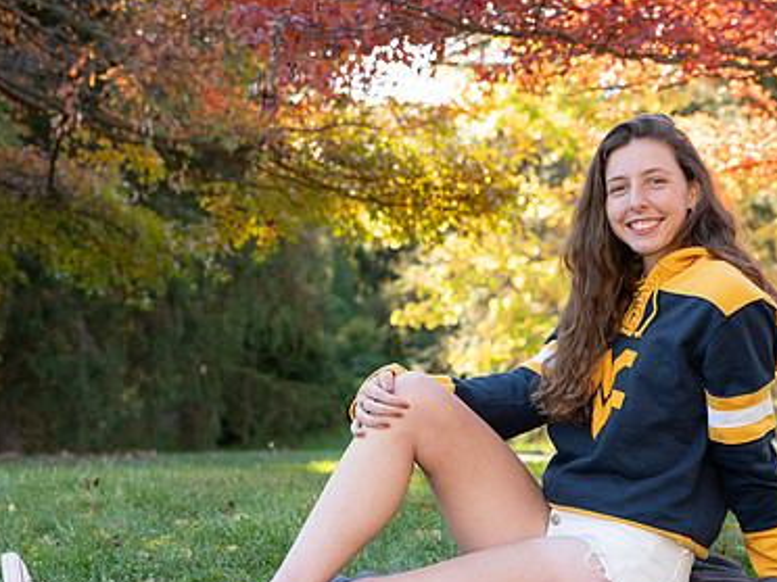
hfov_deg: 21.5
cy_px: 378
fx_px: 2043
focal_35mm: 91
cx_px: 448
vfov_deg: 16.2
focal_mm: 56
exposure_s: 1/160
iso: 250
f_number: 4
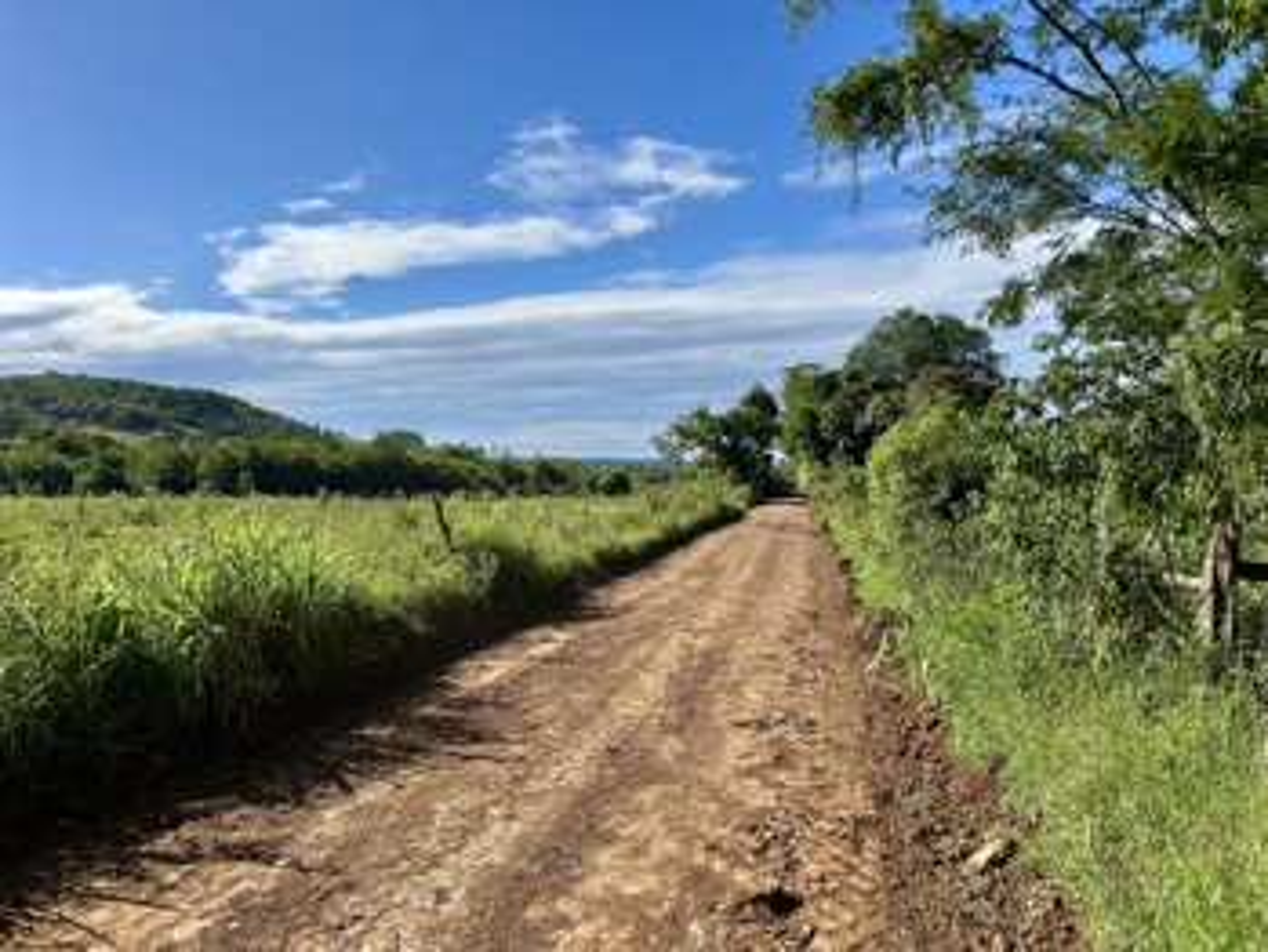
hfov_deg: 67.3
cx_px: 634
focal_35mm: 26
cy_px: 476
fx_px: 953
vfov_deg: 53.1
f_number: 1.5
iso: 50
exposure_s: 1/4831
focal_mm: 5.7
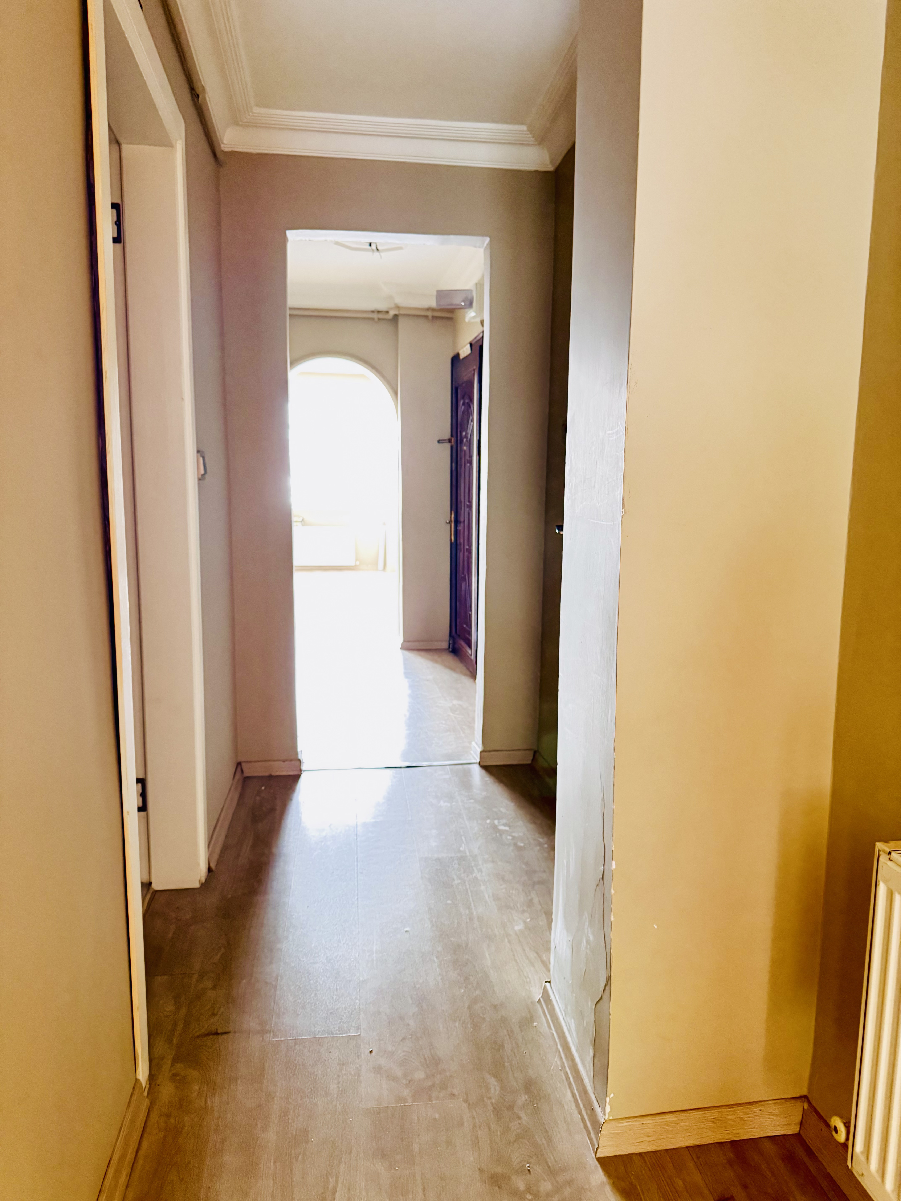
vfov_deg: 71.6
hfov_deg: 56.8
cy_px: 600
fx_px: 833
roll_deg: -1.1
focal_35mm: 24
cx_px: 450
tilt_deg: -7.6
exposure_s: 1/16
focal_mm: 6.76
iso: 1600
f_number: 1.78
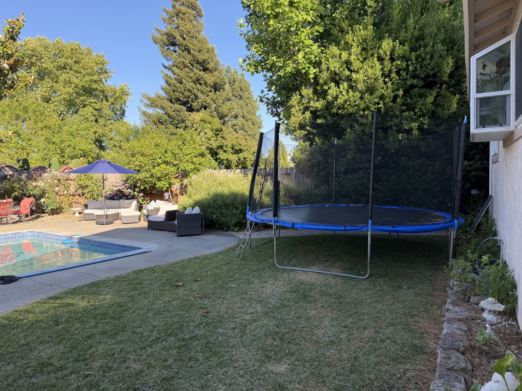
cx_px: 261
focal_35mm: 24
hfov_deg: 71.6
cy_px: 196
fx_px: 362
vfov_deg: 56.8
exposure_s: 1/1091
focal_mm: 6.76
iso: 100
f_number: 1.78
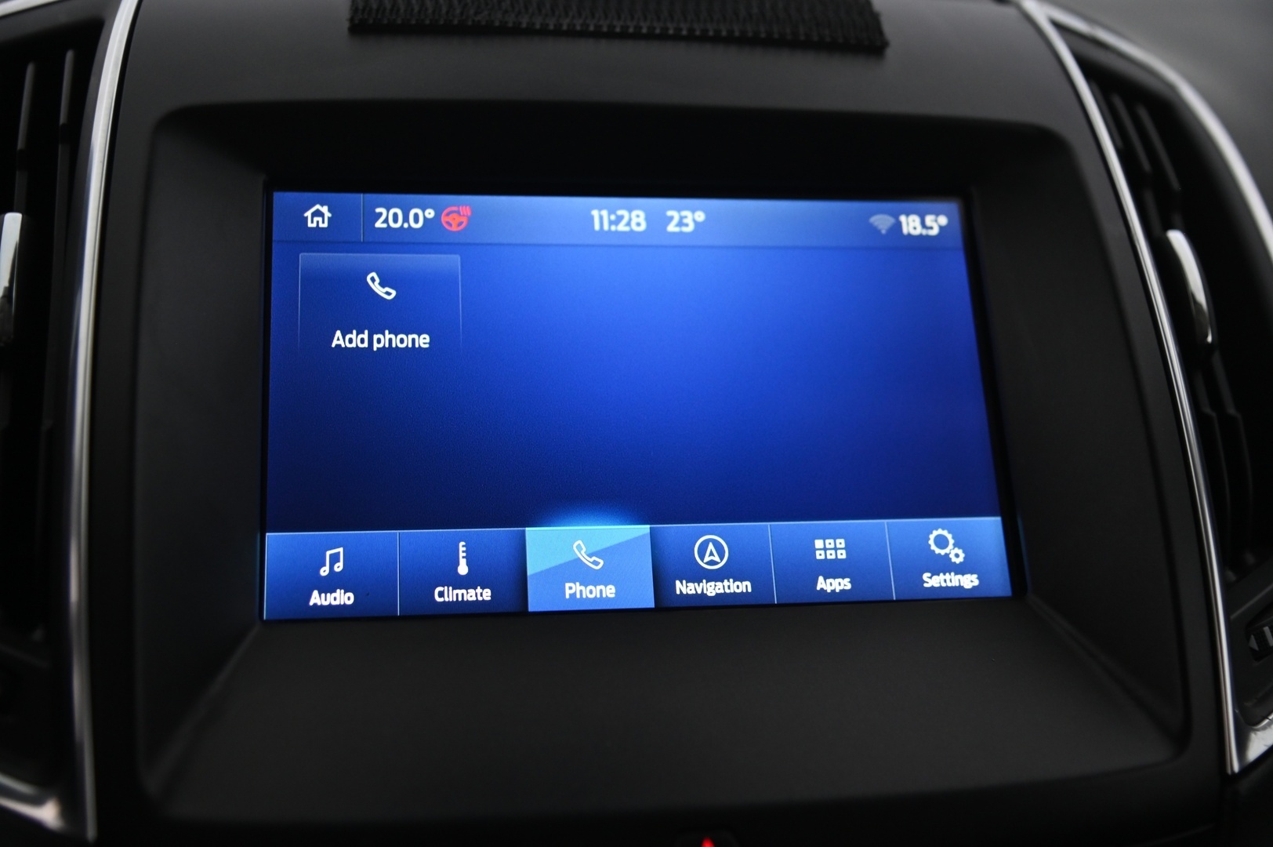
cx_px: 636
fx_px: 1555
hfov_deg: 44.5
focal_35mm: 44
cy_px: 424
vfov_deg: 30.5
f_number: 4
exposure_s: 1/60
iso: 2000
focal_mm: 44
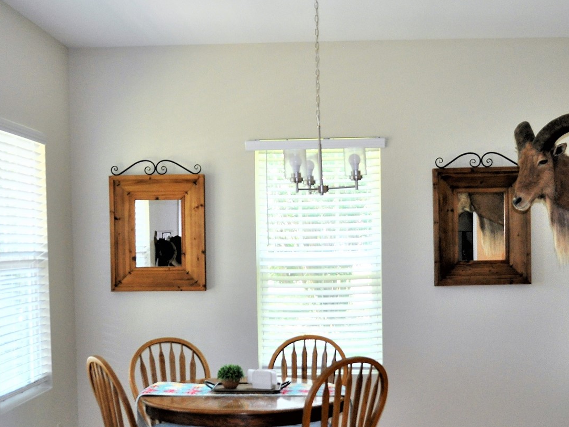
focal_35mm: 58
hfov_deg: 33.2
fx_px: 953
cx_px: 308
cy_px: 301
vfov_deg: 25.0
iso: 800
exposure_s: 1/100
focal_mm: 20
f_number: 3.8
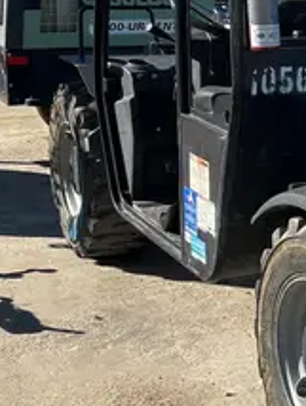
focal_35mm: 89
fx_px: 1047
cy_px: 217
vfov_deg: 22.0
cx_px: 426
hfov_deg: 15.6
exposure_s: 1/3021
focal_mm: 5.96
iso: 50
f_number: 1.6
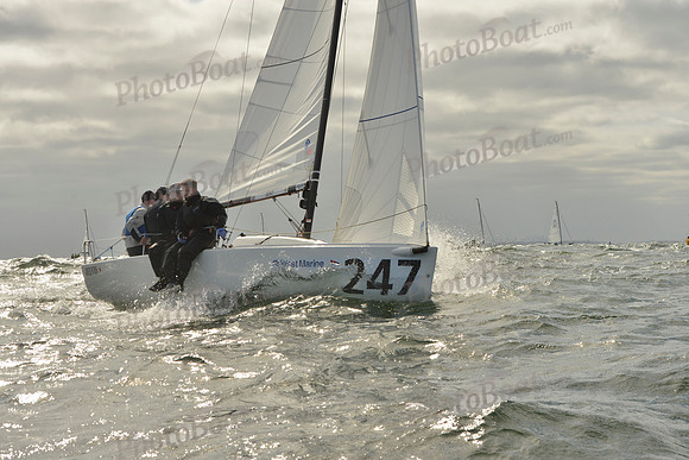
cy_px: 230
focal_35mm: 78
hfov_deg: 26.0
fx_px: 1493
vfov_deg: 17.5
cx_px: 344
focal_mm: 78
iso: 400
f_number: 10
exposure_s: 1/2000
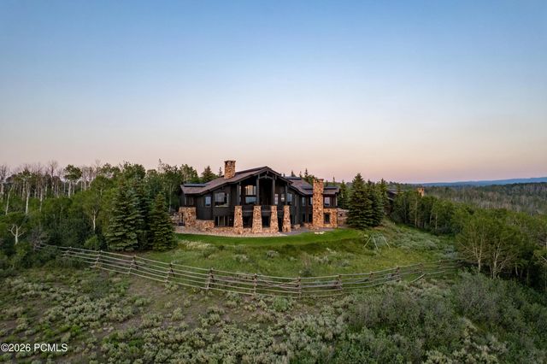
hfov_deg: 78.6
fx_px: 334
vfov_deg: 57.2
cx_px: 274
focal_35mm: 22
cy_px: 182
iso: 110
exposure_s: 1/125
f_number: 2.8
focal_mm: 8.38
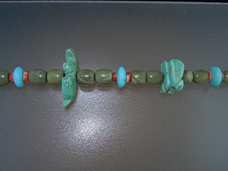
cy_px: 86
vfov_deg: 32.2
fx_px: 296
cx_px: 114
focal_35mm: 45
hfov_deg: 42.1
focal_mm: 8.1
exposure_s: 1/30
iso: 200
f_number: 3.8
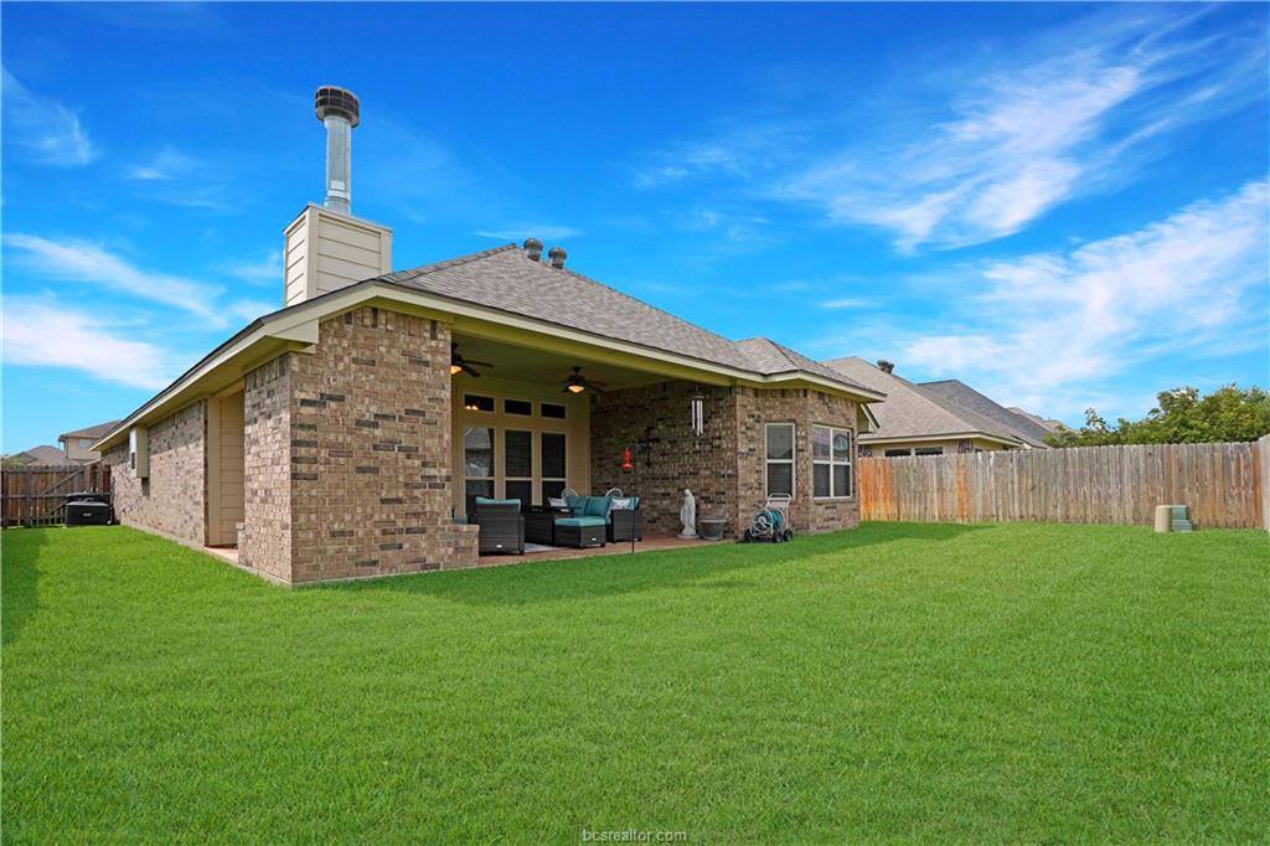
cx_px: 635
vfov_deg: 73.7
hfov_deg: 96.8
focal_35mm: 16
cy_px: 423
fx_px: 564
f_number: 8
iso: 100
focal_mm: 16
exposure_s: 1/1000
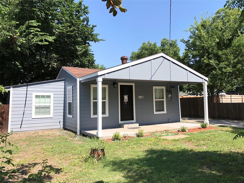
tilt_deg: +2.3
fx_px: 197
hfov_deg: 63.4
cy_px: 92
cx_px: 122
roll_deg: +1.3
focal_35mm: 28
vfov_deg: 49.7
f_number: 1.8
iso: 20
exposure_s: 1/1567
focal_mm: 4
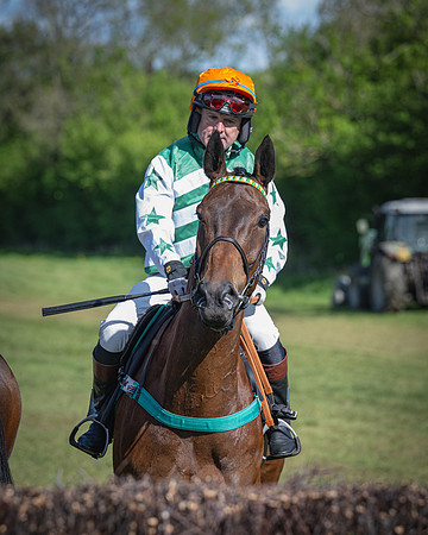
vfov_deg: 10.0
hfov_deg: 8.0
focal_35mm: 193
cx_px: 209
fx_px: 3058
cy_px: 278
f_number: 4
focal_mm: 125
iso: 400
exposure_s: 1/1600
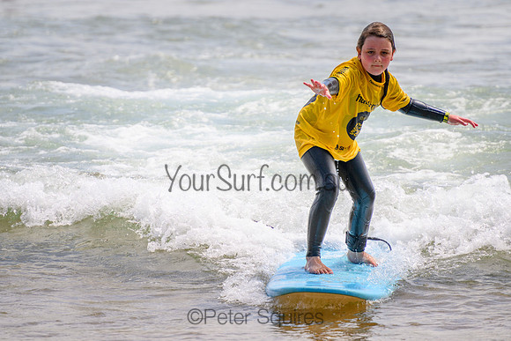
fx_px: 6547
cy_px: 144
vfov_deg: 3.0
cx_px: 262
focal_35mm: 461
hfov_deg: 4.5
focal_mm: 400
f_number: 5.6
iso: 360
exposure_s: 1/2000
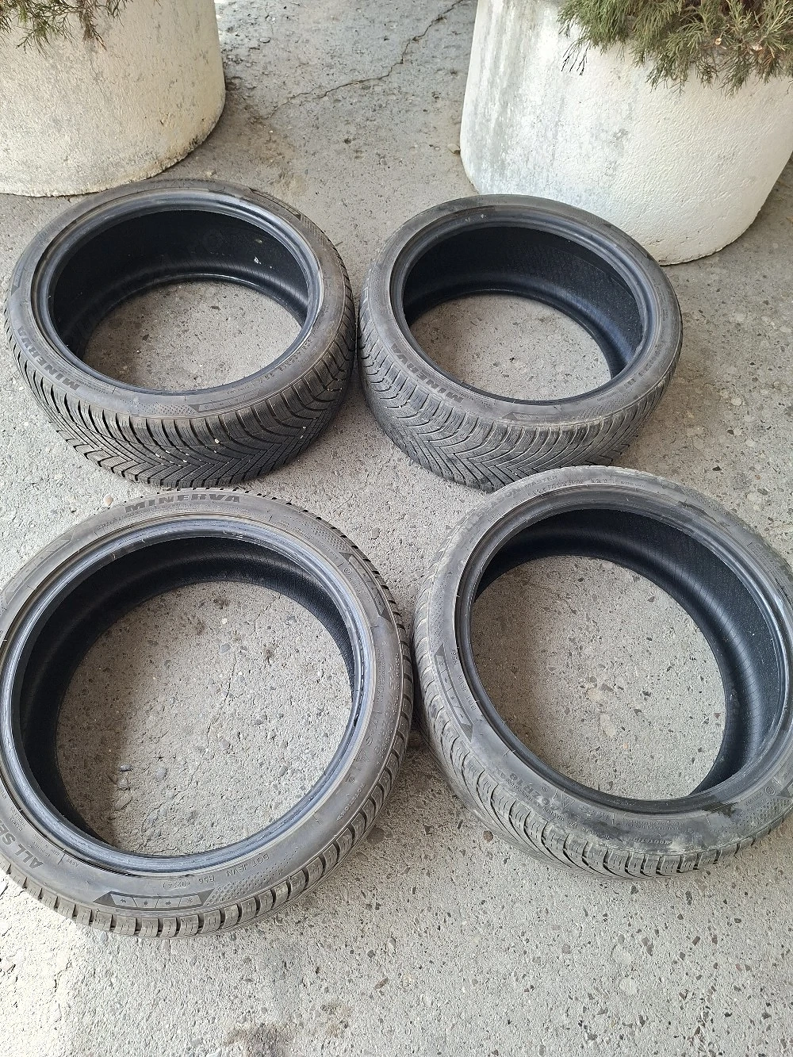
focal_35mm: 23
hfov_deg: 58.9
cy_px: 528
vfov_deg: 73.9
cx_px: 396
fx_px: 702
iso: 50
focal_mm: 5.54
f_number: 1.8
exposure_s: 1/192
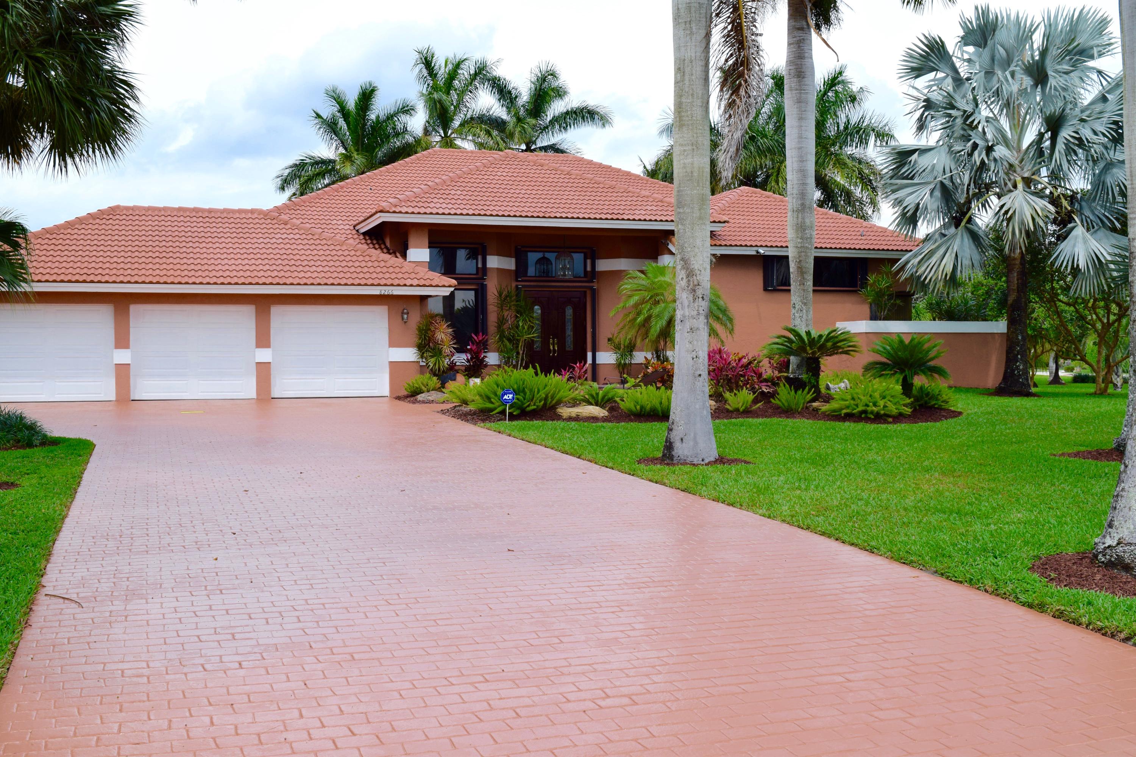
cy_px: 378
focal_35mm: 39
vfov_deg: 34.2
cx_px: 568
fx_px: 1231
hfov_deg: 49.6
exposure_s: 1/400
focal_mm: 26
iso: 200
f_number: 10
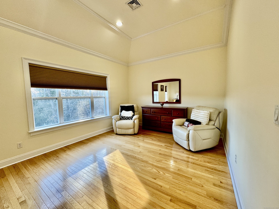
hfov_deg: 102.1
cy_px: 104
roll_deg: +1.6
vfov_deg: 85.7
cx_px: 140
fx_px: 113
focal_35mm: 14
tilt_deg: -4.2
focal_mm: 2.22
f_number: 2.2
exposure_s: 1/120
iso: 160
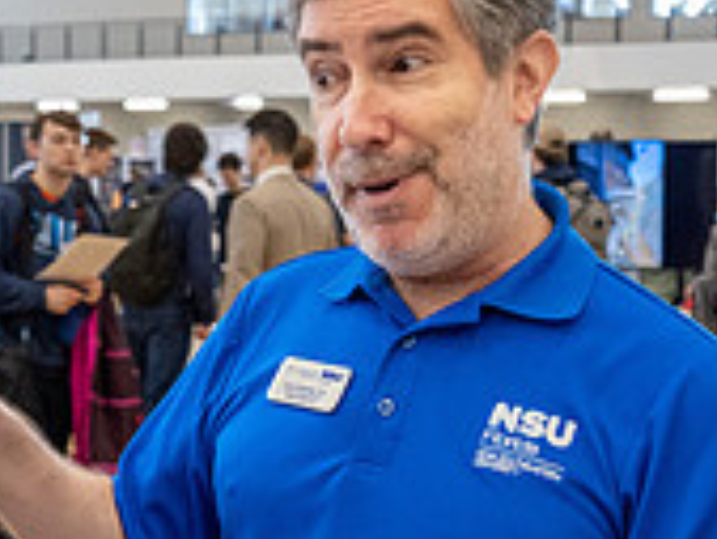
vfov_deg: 15.2
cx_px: 117
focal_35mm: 96
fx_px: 1990
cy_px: 488
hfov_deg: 20.1
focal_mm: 25
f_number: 3.2
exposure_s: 1/200
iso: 1250
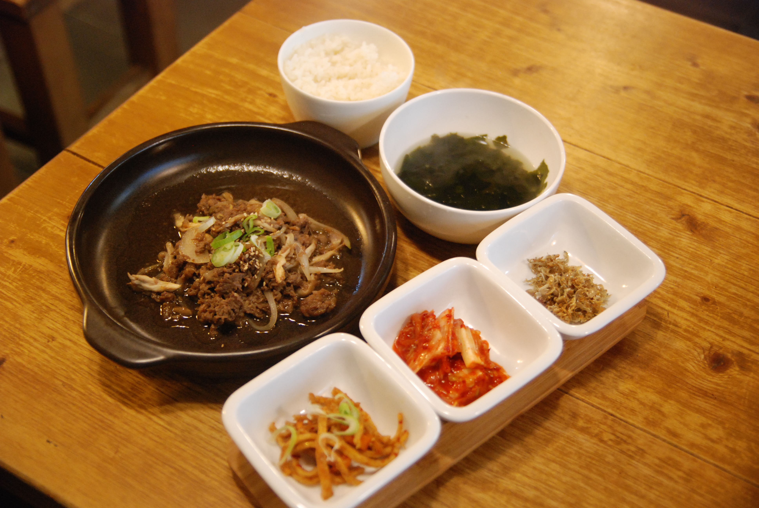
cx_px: 380
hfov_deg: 42.3
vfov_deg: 29.0
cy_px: 254
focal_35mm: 46
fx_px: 982
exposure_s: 1/60
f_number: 2.8
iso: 1000
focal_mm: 31
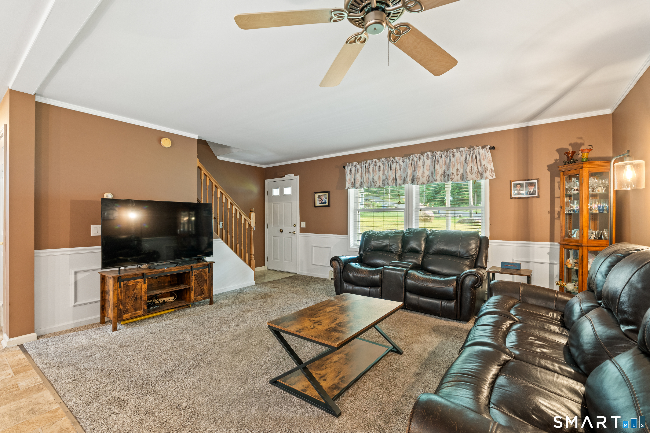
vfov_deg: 73.7
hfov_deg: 96.7
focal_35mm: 16
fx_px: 289
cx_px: 325
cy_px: 216
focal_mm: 16
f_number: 8
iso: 640
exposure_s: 1.3
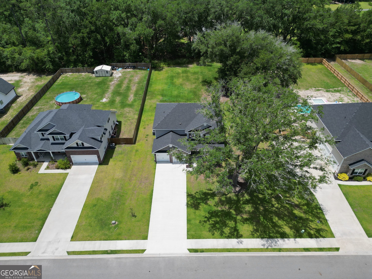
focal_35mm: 24
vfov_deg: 56.8
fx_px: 258
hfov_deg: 71.6
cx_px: 186
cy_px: 140
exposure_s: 1/4000
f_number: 1.7
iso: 140
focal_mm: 6.72
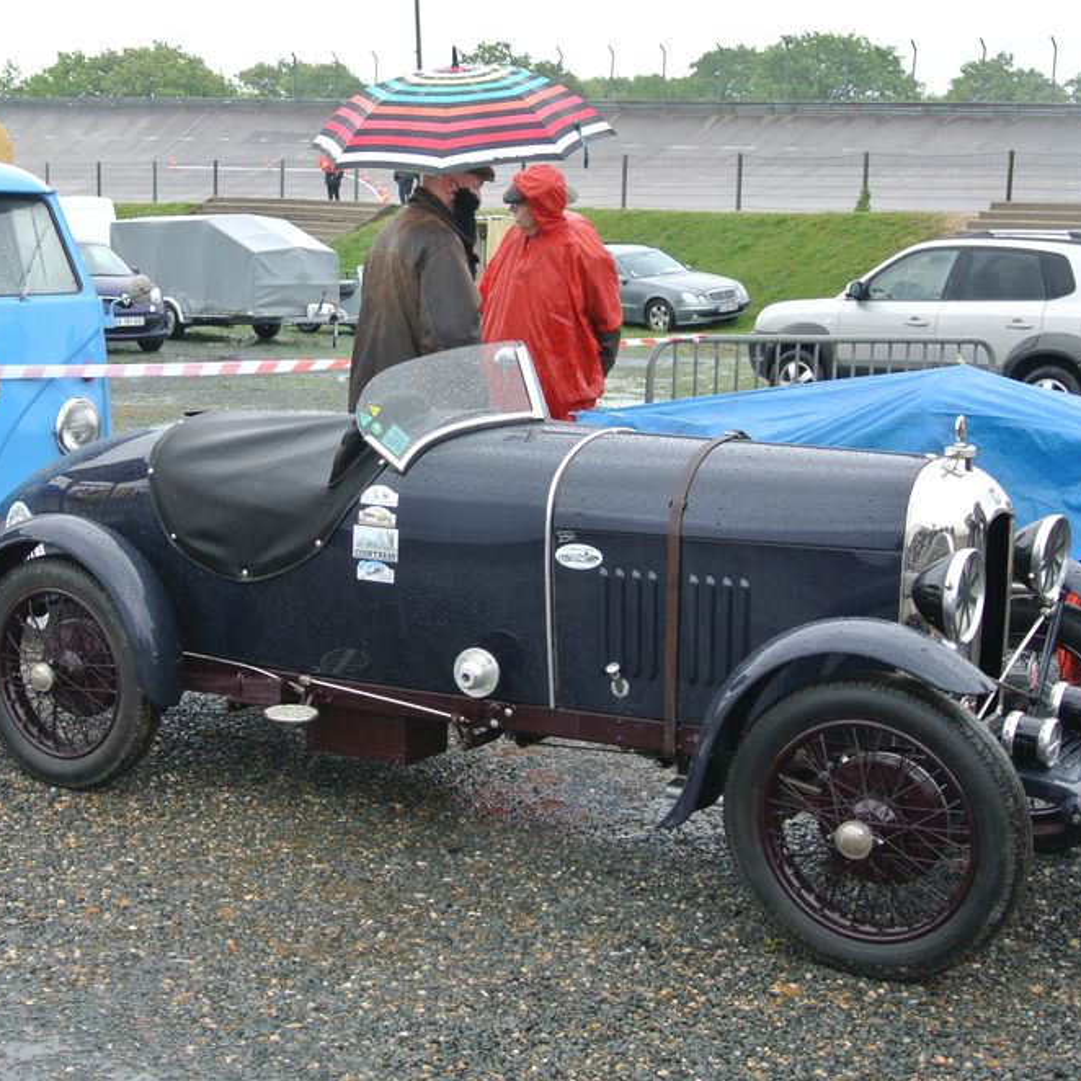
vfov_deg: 31.6
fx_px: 1908
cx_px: 405
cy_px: 545
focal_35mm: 54
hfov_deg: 31.5
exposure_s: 1/60
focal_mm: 15.7
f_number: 4.2
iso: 220
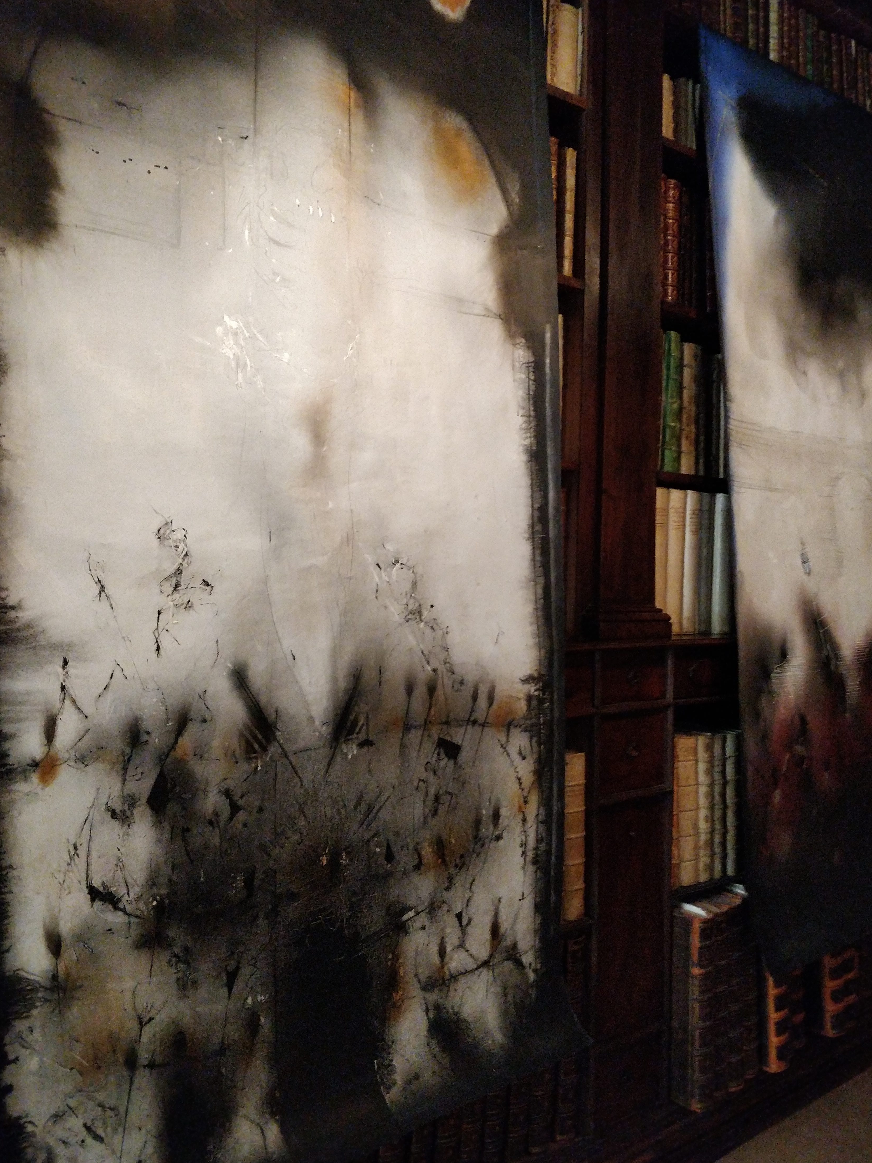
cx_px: 443
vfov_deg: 69.4
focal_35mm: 25
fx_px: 840
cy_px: 563
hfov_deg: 54.9
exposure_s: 1/25
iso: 1600
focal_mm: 4.1
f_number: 1.7
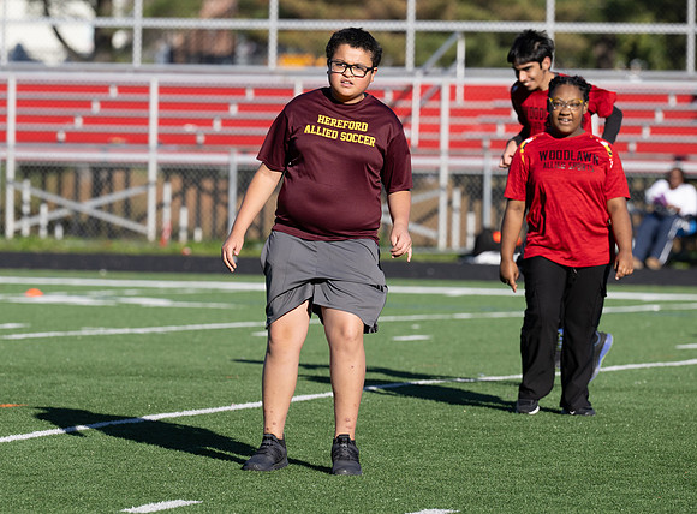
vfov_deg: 5.1
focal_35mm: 291
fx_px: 5821
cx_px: 300
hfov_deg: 6.9
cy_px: 280
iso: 180
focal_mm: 190
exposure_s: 1/1600
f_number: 4.5
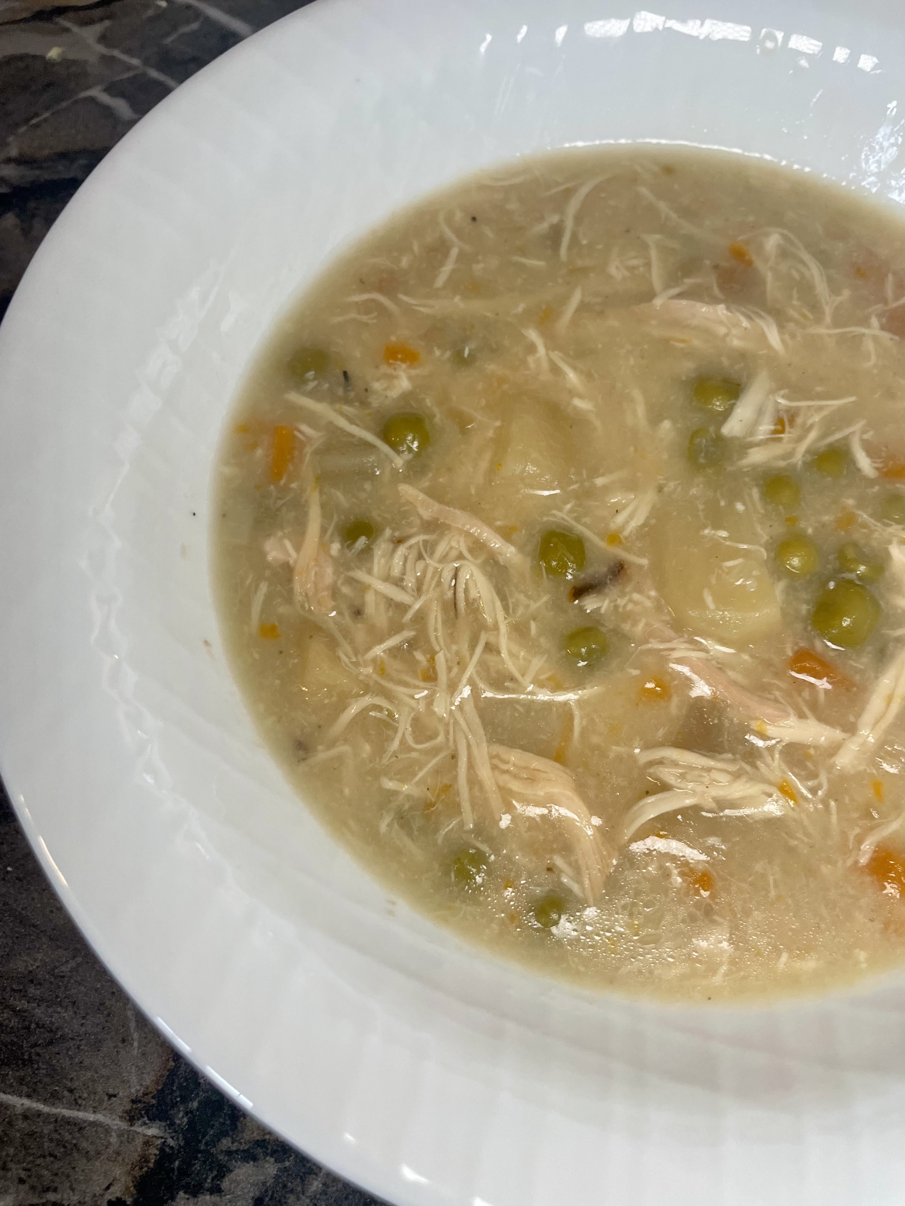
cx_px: 452
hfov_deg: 53.1
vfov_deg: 67.3
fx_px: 906
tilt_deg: -70.3
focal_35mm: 26
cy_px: 603
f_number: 1.6
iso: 125
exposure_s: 1/103
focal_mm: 4.2
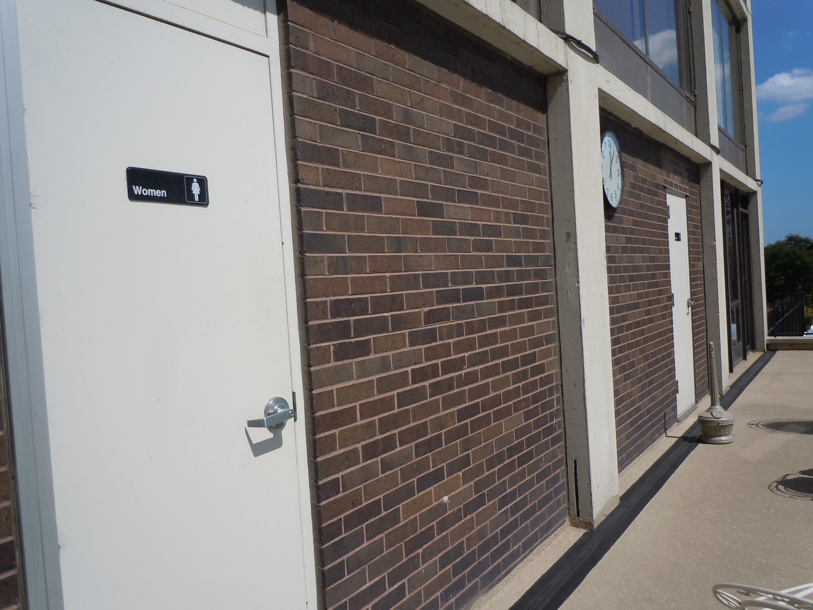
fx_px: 658
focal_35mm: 28
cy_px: 305
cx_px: 406
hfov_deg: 63.4
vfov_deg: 49.7
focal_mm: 5
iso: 100
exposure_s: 1/400
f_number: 7.4
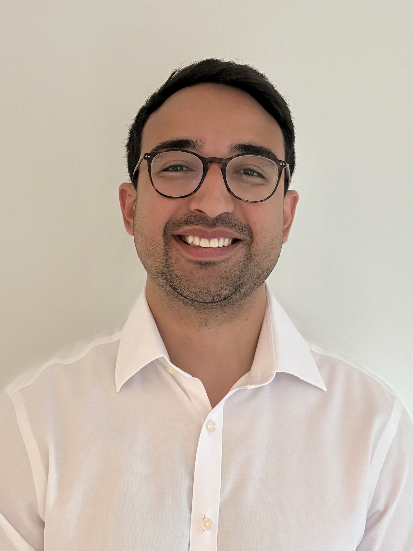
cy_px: 276
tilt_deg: +0.8
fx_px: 414
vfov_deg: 67.3
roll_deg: -1.2
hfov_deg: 53.0
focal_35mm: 26
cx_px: 206
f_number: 1.6
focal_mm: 5.96
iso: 500
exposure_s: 1/60
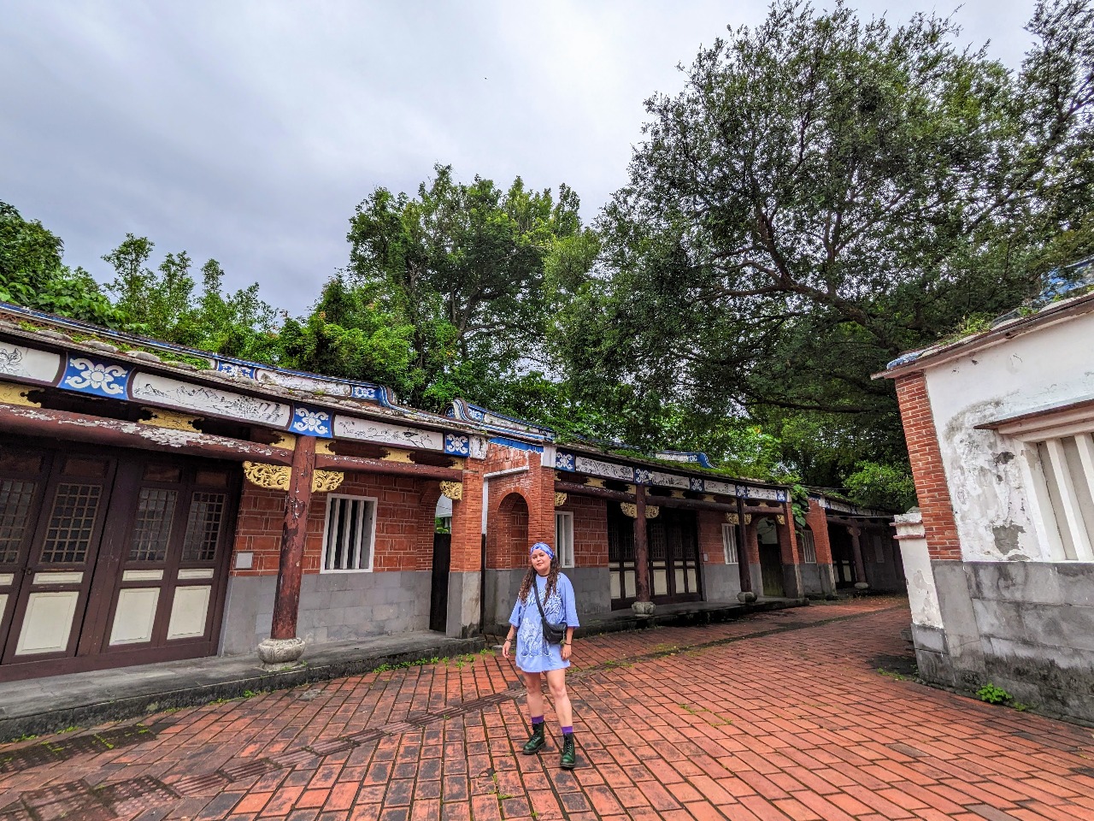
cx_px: 547
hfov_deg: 94.5
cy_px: 410
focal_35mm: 16
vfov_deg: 78.1
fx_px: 506
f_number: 2.2
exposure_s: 1/476
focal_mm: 2.22
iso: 29
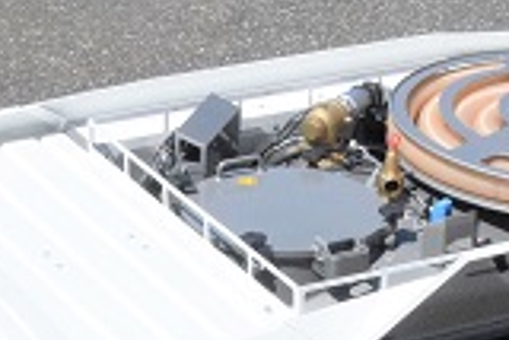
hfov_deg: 12.4
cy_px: 491
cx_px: 436
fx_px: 2335
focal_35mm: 165
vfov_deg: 8.2
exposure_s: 1/1600
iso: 2500
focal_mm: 22
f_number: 20
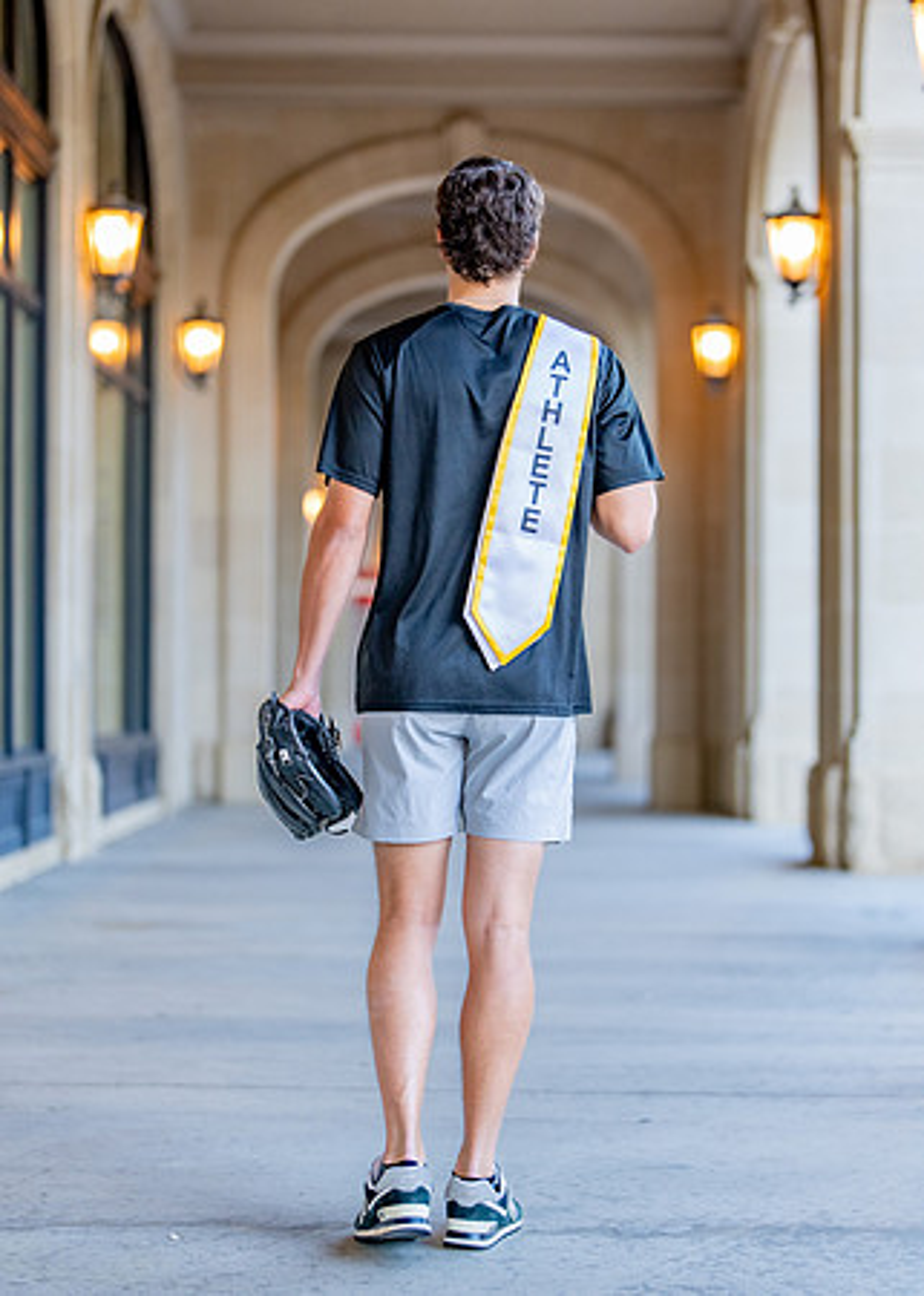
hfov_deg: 19.1
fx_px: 2749
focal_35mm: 75
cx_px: 516
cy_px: 654
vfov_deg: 26.5
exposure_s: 1/640
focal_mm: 50
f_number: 1.2
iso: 400
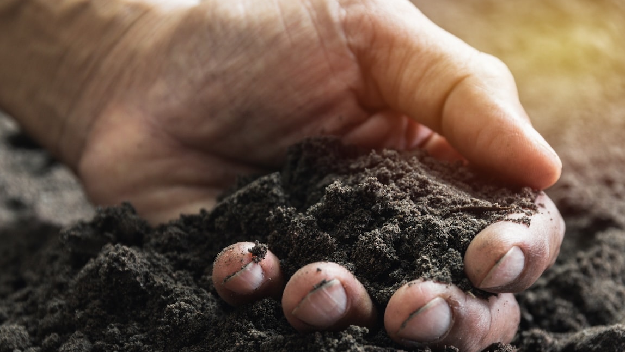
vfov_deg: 10.5
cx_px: 300
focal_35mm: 115
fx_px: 1906
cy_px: 213
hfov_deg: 18.6
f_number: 5.6
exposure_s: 1/10
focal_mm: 70
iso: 200
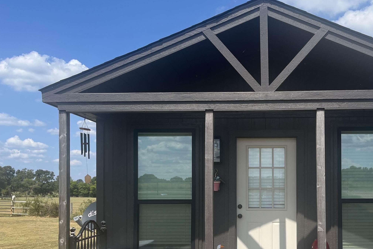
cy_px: 178
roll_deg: -0.5
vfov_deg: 32.2
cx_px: 254
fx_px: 425
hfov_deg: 46.5
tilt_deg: +0.6
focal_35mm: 41
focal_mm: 5.1
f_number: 1.6
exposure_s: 1/3049
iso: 50
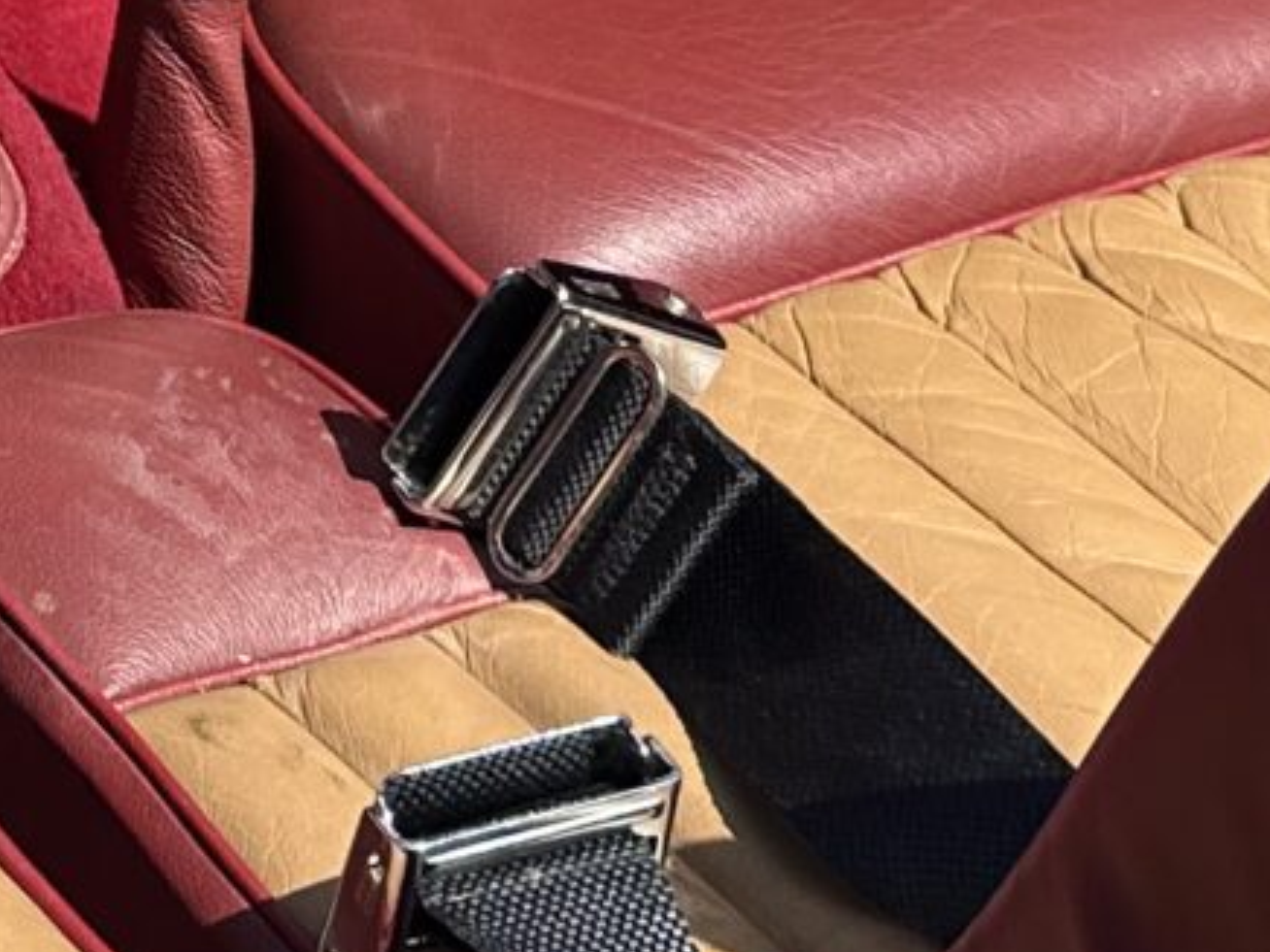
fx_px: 5173
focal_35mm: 141
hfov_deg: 13.5
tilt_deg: -21.8
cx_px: -382
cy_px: -635
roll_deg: -2.1
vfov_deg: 10.1
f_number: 1.78
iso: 80
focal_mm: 6.86
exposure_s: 1/2070
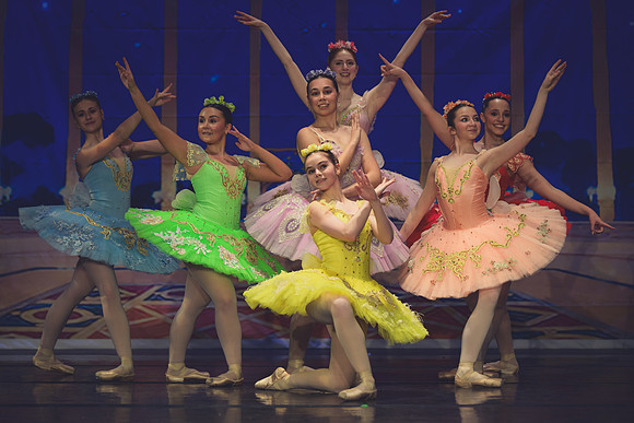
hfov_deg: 18.0
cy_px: 222
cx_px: 289
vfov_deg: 12.0
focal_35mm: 114
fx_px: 2005
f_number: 2.8
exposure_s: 1/320
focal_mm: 102
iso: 320
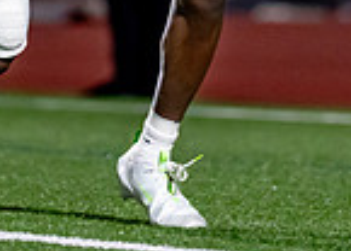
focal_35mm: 1075
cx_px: 47
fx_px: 10731
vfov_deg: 1.3
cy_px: -236
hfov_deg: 1.9
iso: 3200
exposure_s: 1/1250
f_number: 2.8
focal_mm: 200
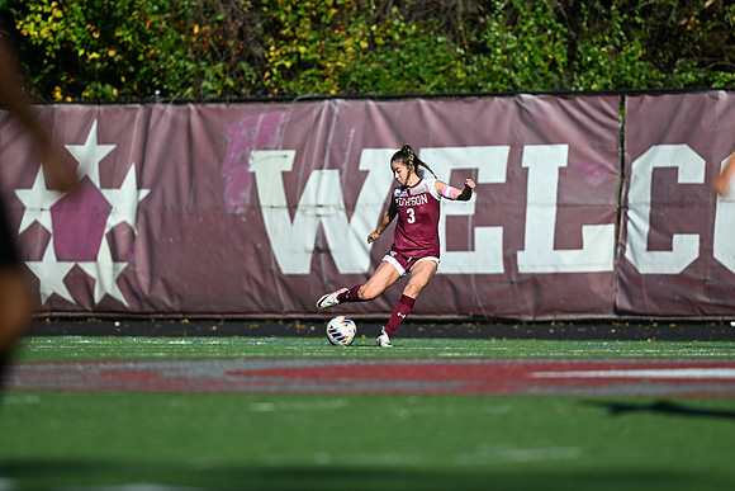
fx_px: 10210
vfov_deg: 2.8
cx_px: 368
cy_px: 246
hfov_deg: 4.1
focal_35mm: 500
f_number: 5.6
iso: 360
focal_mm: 500
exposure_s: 1/2000
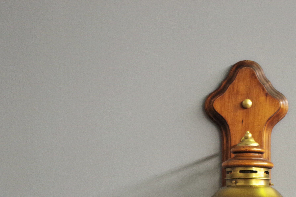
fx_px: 954
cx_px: 250
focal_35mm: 116
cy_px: 200
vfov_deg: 11.7
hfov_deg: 17.4
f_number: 4.5
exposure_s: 1/50
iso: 800
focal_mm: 37.5
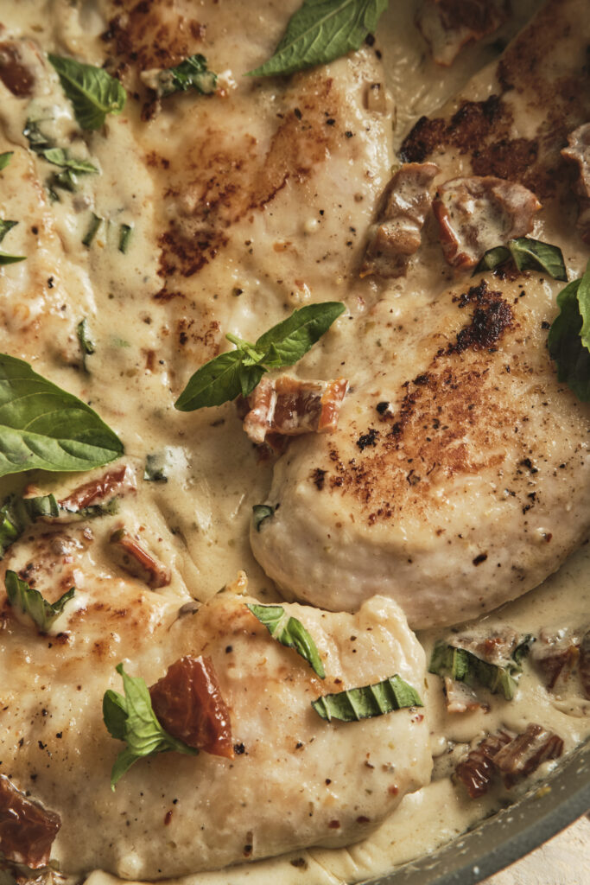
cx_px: 295
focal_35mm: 105
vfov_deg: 19.5
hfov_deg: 13.0
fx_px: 2580
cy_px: 442
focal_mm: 70
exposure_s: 1/250
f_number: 9
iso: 200
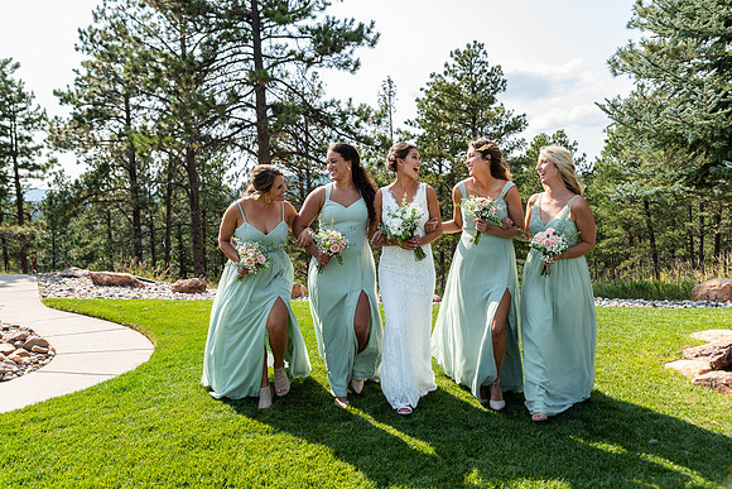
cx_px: 366
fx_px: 630
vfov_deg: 42.3
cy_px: 244
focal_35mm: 31
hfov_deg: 60.3
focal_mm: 31
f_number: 4.5
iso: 80
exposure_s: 1/160
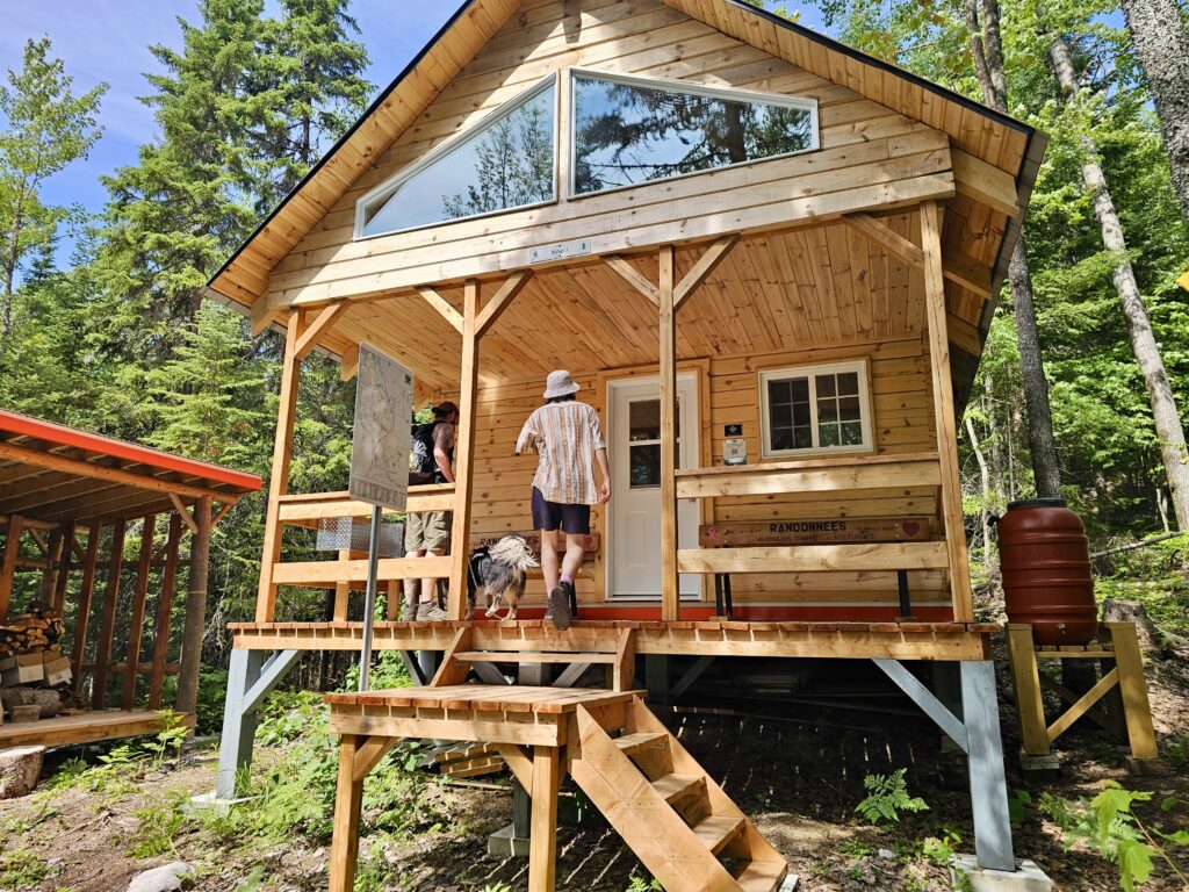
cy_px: 446
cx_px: 594
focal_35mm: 23
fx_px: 790
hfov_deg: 73.9
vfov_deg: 58.9
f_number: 1.7
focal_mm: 6.3
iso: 32
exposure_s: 1/719
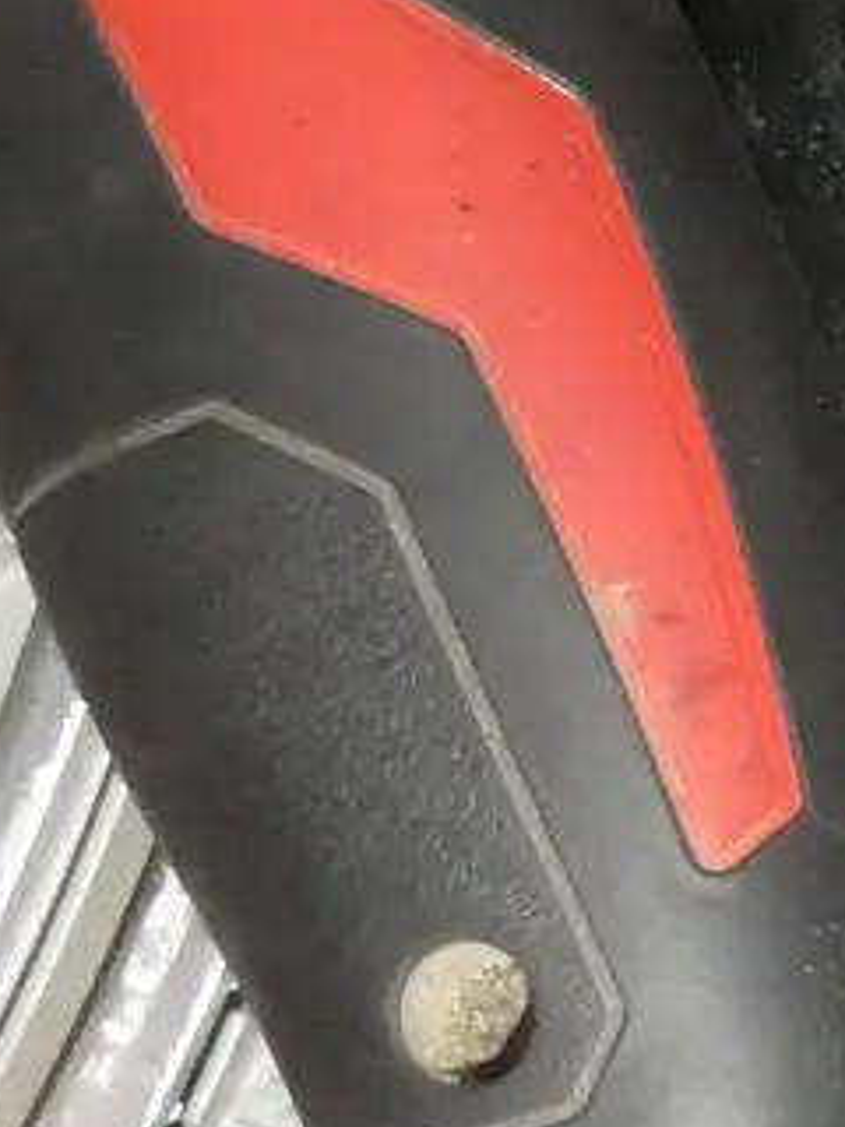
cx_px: 1690
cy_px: 891
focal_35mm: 144
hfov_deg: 9.6
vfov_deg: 13.6
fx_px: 4687
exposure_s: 1/60
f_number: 3.3
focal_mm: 4.3
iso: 800
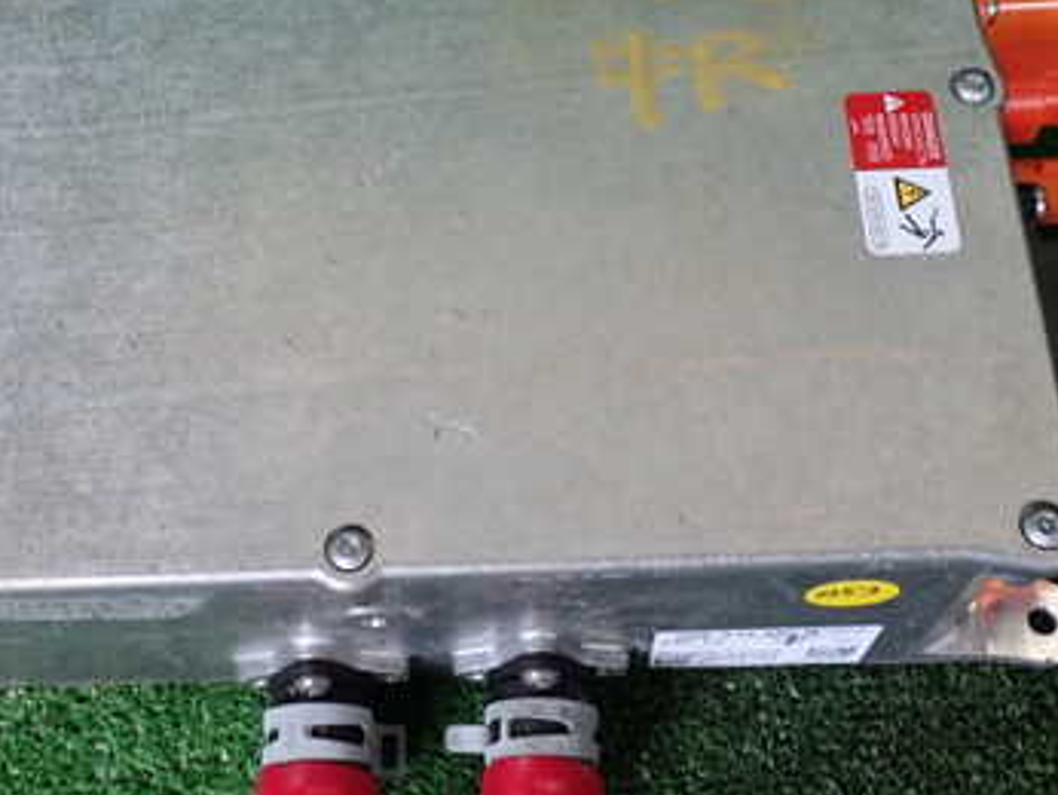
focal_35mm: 52
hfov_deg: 36.8
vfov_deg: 27.7
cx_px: 471
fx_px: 1590
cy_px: 214
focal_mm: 5.4
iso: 200
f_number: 2.3
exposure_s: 1/30
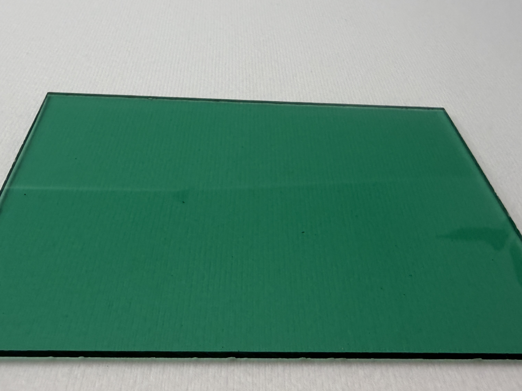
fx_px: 483
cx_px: 272
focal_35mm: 32
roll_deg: -4.6
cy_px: 159
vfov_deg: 44.0
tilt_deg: -41.1
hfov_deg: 56.8
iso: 125
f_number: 2.2
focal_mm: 2.22
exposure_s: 1/100
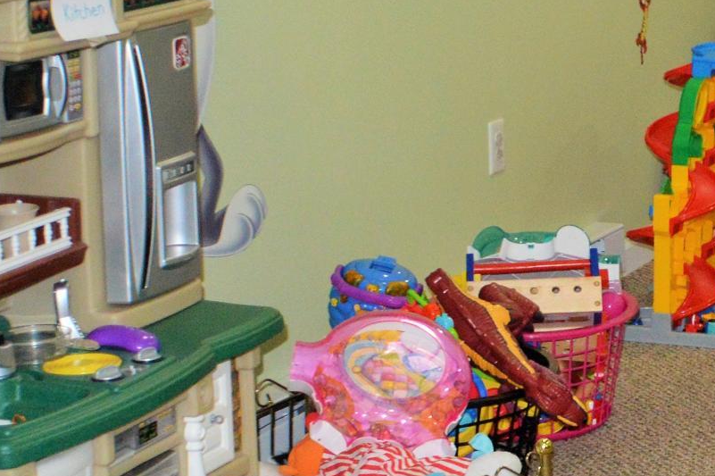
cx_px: 1036
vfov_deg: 9.4
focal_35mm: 146
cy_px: 158
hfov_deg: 13.4
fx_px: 2898
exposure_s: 1/60
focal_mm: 26
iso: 1400
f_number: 4.2
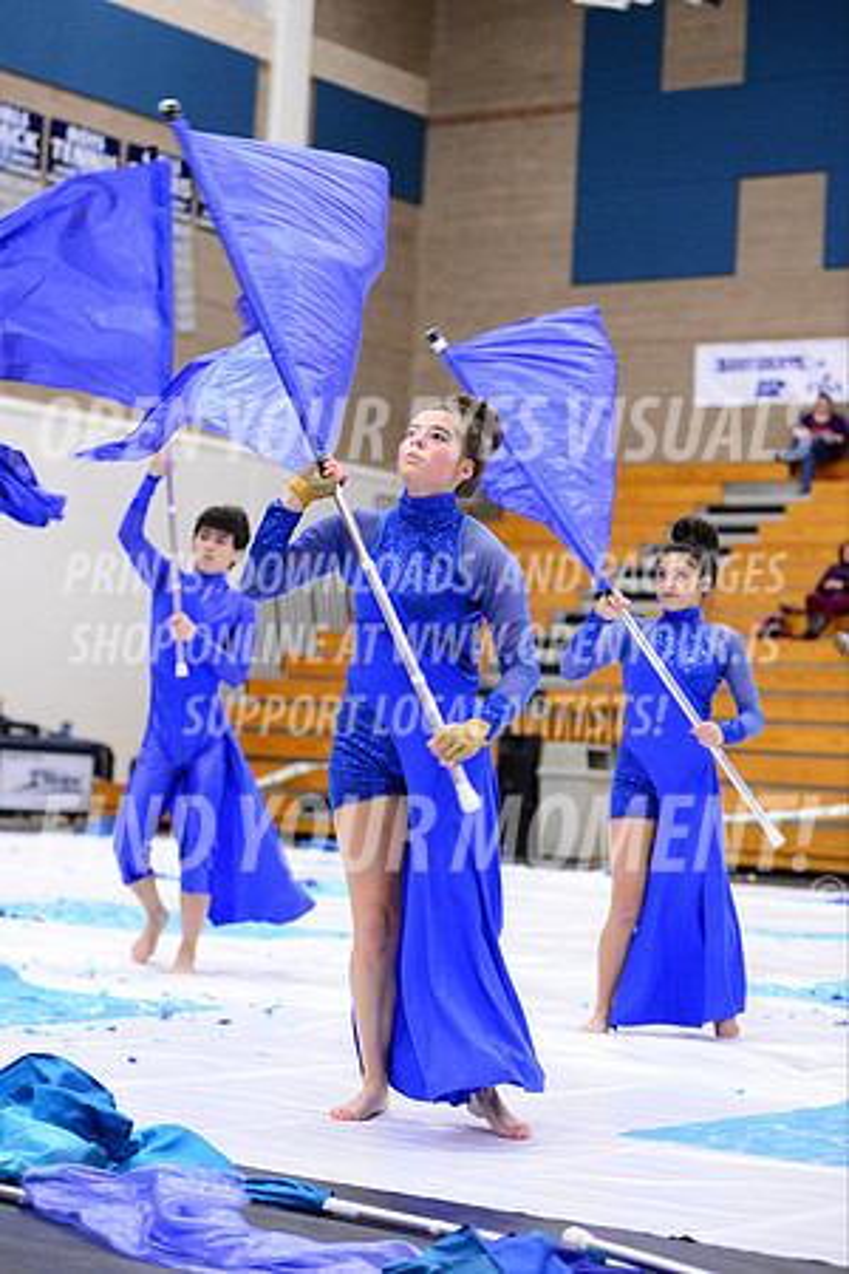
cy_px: 637
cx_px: 424
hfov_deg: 19.5
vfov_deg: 28.8
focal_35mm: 70
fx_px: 2476
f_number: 2.8
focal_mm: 70
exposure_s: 1/320
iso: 6400
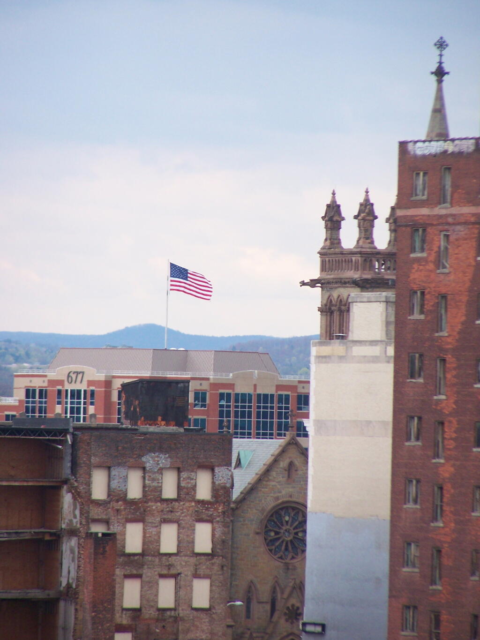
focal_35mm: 380
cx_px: 240
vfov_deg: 5.2
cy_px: 320
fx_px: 7025
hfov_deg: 3.9
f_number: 3.7
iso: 140
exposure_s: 1/400
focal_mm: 63
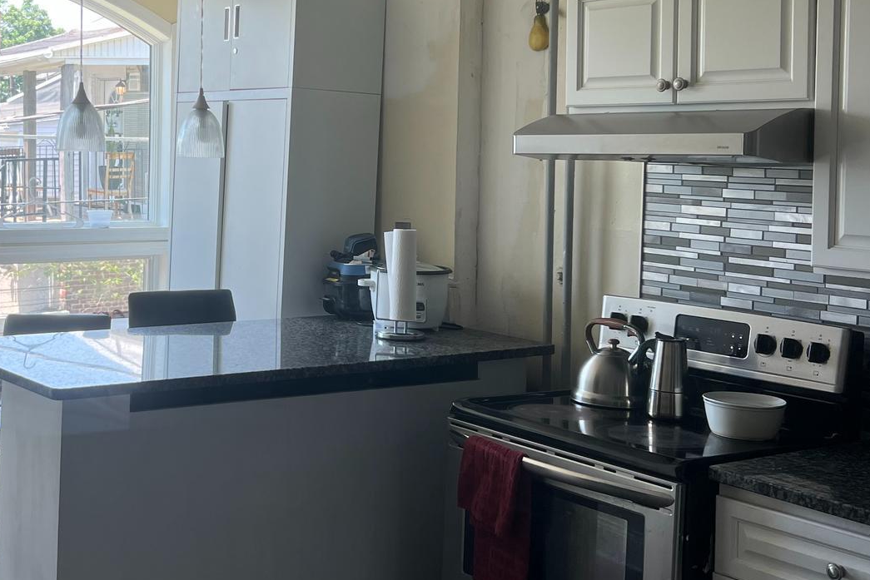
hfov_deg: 36.6
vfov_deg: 25.3
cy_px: 178
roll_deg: -1.1
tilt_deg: -1.9
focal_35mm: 53
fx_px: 1281
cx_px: 216
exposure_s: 1/162
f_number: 1.5
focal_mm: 5.7
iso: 40
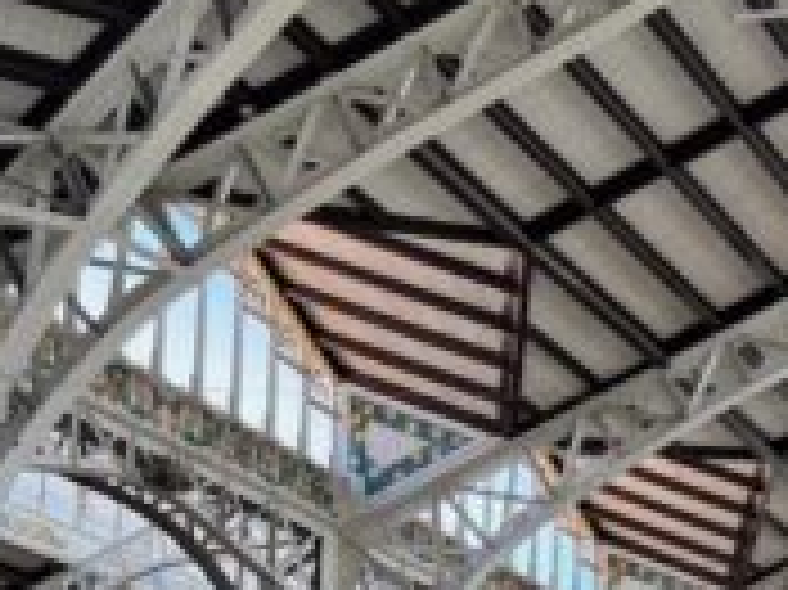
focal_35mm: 88
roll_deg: +0.2
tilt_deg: +9.9
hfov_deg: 19.3
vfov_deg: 15.5
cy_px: 878
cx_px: 1202
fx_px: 2002
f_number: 1.78
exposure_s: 1/126
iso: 50
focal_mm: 6.76
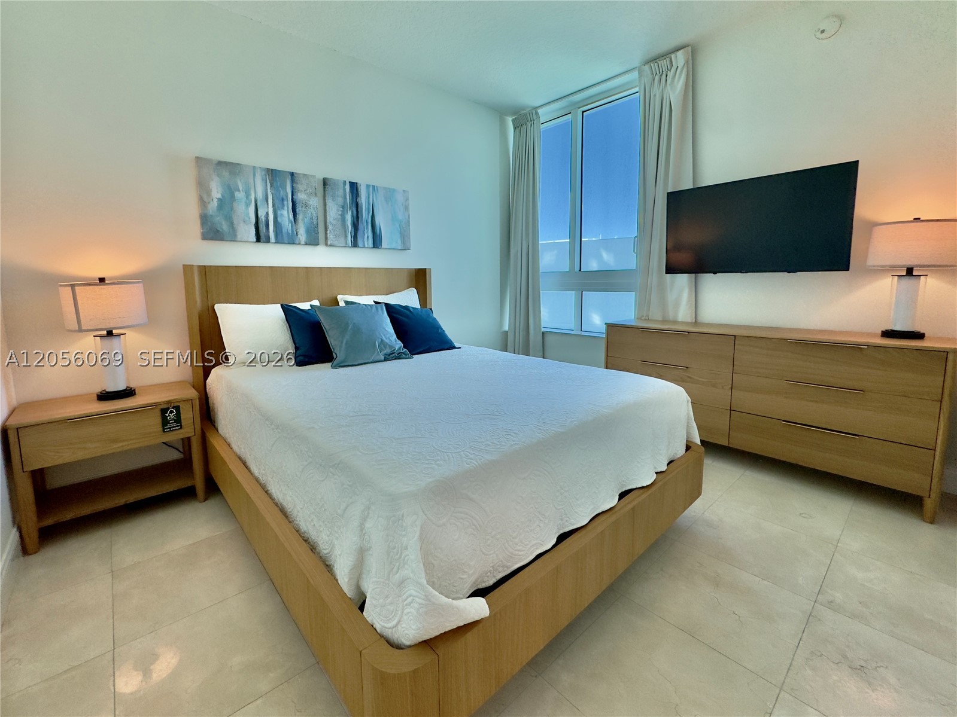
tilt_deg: -7.4
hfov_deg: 102.1
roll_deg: +0.5
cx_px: 478
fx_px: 387
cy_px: 358
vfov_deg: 85.7
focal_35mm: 14
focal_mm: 2.22
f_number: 2.2
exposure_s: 1/205
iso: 40
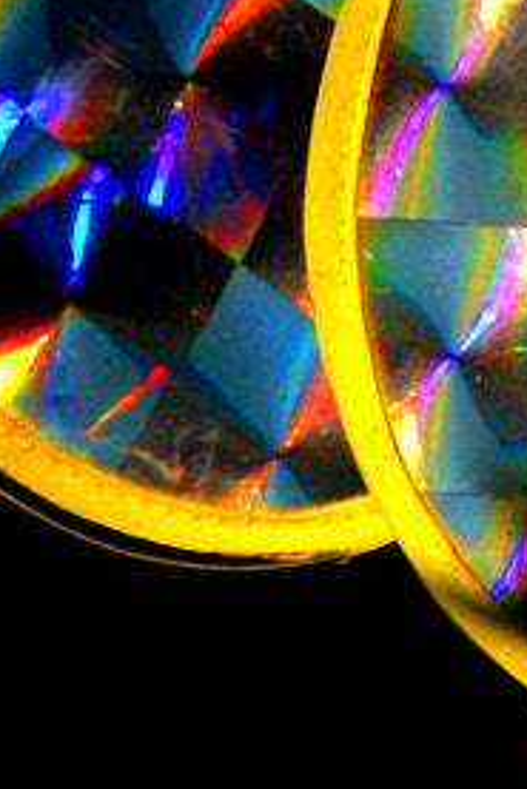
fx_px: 75919
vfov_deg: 0.6
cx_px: 601
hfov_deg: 0.4
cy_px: -809
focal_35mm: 3462
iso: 100
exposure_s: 1/160
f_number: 11
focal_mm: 400
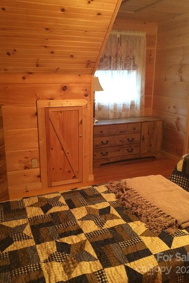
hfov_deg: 42.3
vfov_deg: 60.3
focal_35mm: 31
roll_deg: +2.5
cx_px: 91
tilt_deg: -16.6
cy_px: 138
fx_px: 244
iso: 320
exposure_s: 1/20
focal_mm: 4.15
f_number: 2.2
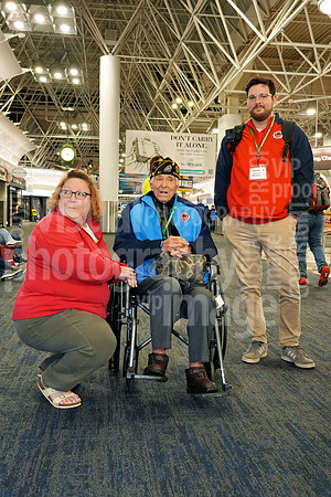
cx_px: 166
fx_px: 517
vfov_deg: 51.3
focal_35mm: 38
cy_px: 248
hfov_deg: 35.5
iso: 4000
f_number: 4.5
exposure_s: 1/100
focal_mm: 25
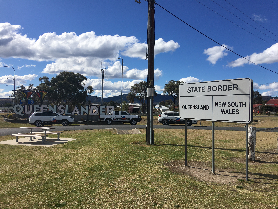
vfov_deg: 48.2
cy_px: 104
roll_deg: -0.2
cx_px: 139
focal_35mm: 29
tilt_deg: +2.3
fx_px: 233
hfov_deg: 61.7
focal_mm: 4.15
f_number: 2.2
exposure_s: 1/2747
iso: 25
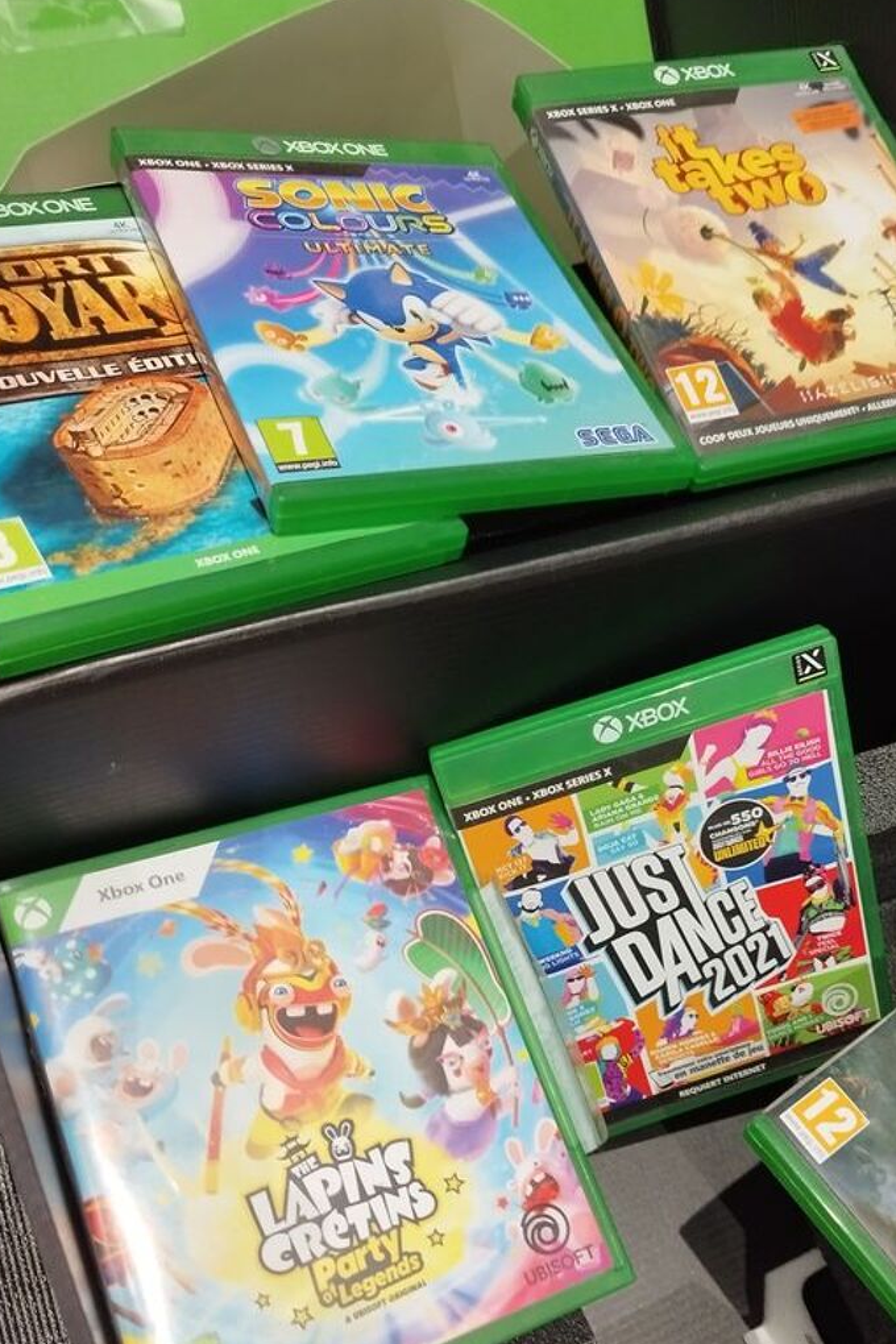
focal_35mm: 34
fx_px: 1269
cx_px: 601
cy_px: 818
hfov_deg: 38.4
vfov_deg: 55.3
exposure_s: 1/33.3
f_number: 1.89
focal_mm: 5.95
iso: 330
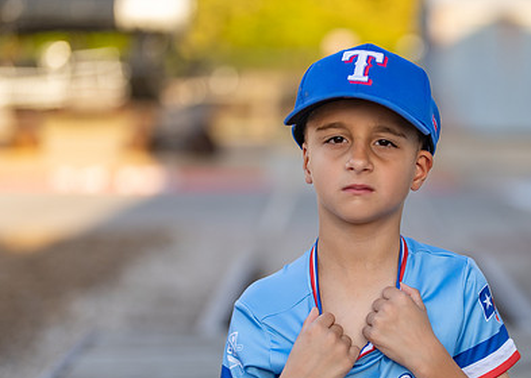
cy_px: 276
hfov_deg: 21.7
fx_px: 1371
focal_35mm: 91
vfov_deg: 15.6
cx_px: 394
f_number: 1.2
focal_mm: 50
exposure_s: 1/2000
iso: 100
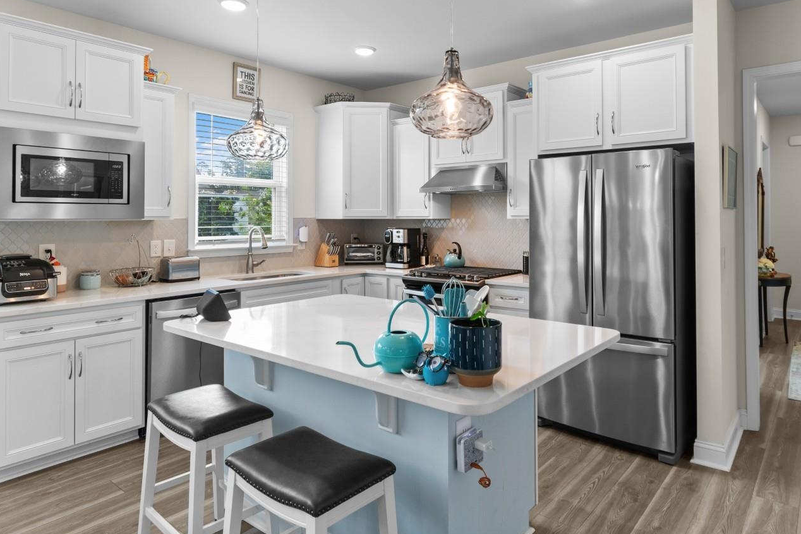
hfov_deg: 76.0
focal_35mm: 23
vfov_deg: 54.6
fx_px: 512
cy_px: 205
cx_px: 423
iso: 100
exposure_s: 1/10
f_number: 4.8
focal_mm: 12
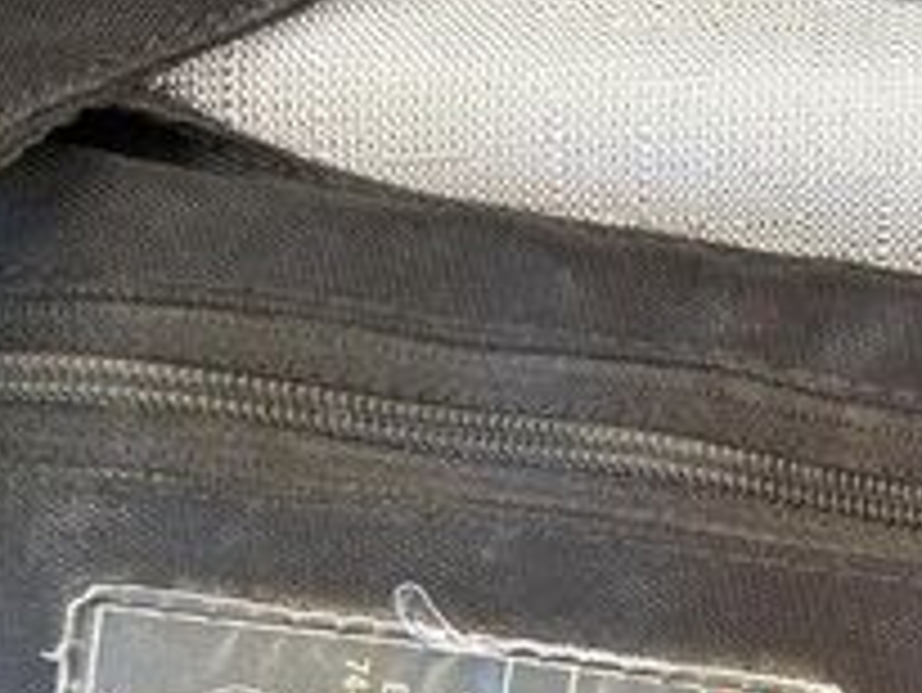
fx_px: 2159
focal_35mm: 81
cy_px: 756
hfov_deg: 23.1
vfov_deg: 17.6
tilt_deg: -83.4
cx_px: 922
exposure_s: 1/62
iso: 125
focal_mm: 5.96
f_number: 1.6
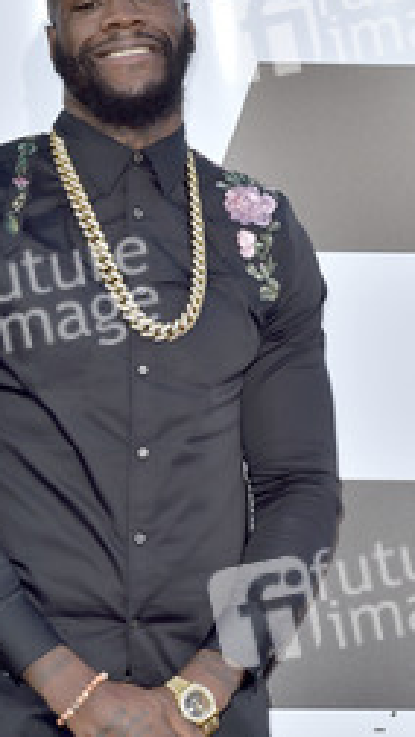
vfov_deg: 20.7
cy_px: 453
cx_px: 95
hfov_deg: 11.7
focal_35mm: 103
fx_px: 2012
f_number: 6.3
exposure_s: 1/250
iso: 250
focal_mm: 62
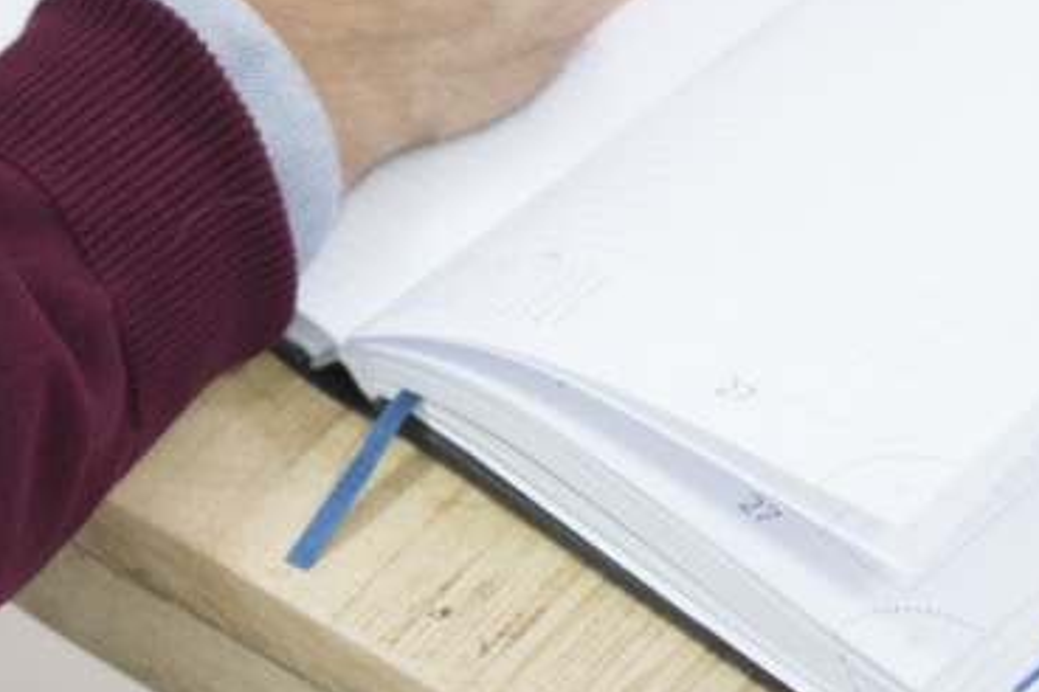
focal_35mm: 217
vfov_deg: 6.2
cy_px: -585
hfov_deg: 9.4
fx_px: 6262
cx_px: -141
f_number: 2
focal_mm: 50
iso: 160
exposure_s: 1/125
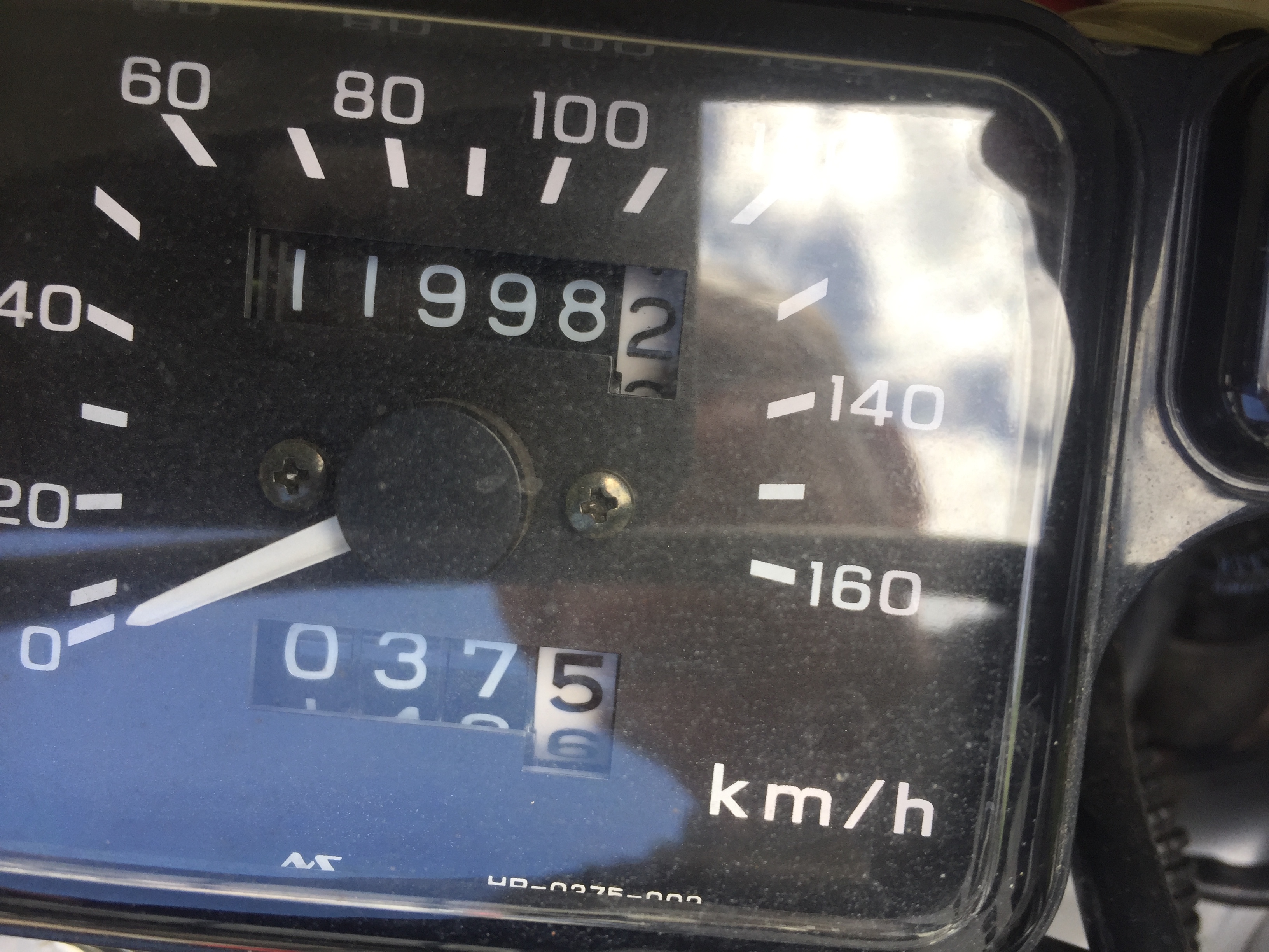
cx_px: 634
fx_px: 1063
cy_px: 476
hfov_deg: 61.7
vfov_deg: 48.2
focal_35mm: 29
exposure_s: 1/167
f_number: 2.2
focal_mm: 4.15
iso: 32
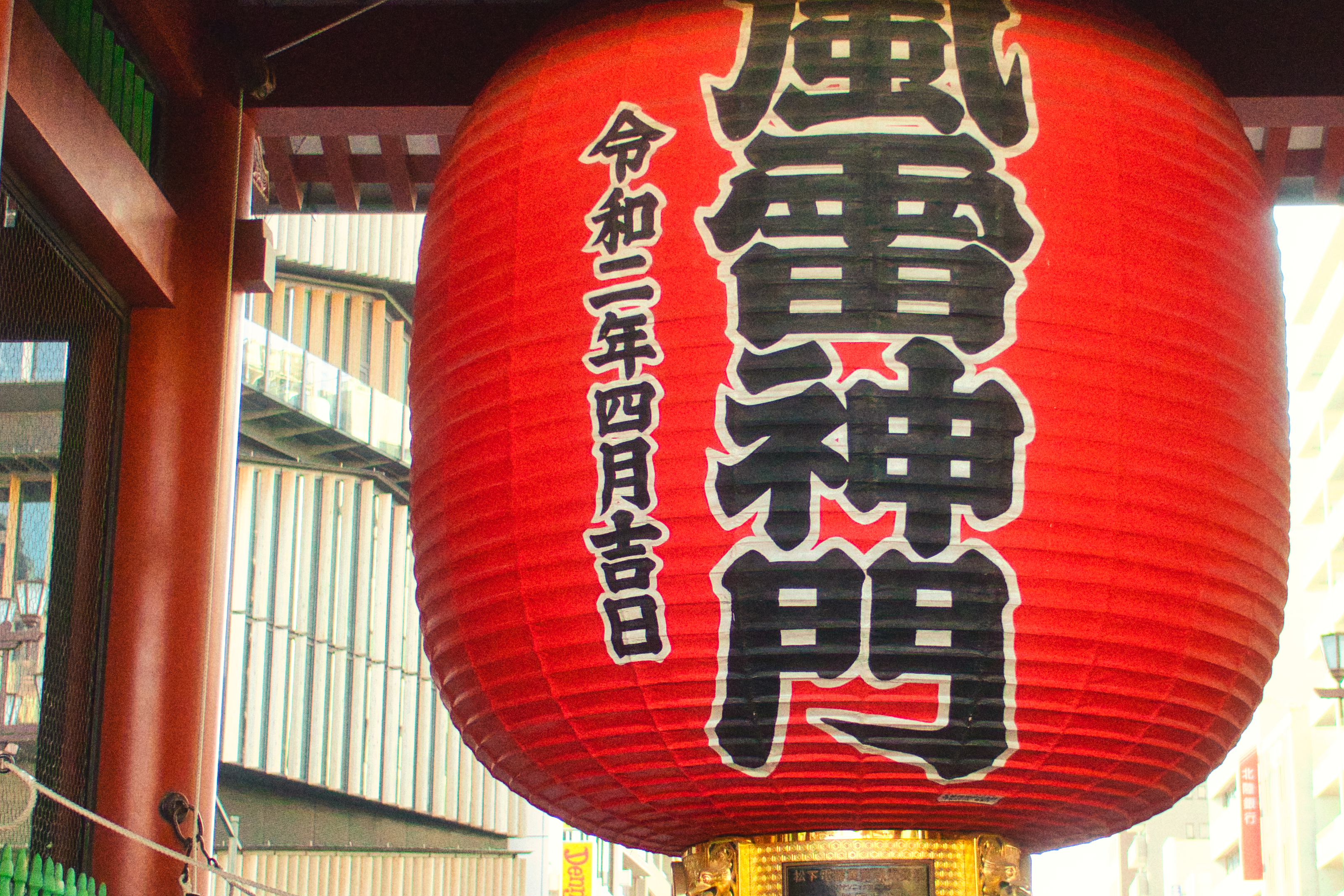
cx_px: 806
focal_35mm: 67
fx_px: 2501
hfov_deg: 30.0
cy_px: 513
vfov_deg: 20.3
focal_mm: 24
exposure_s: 1/2000
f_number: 2.2
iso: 3200
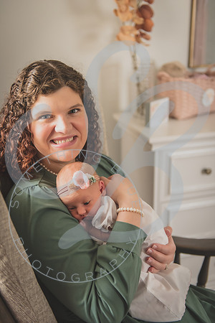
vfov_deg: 43.6
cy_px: 162
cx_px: 108
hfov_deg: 29.9
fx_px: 403
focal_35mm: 45
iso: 1600
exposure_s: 1/125
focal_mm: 45
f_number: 2.8
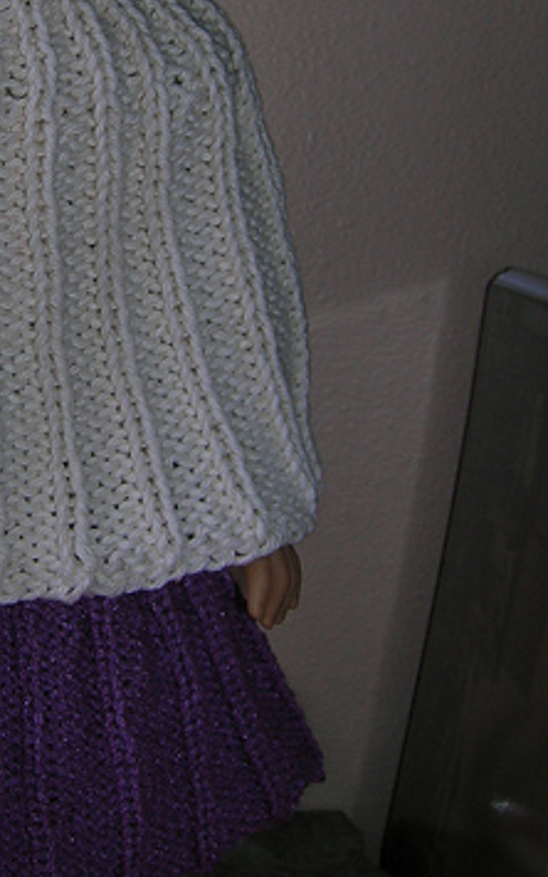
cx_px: 19
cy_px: 203
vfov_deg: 30.9
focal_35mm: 65
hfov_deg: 19.5
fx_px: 1553
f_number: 2.9
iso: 50
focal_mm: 5.7
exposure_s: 1/60.1
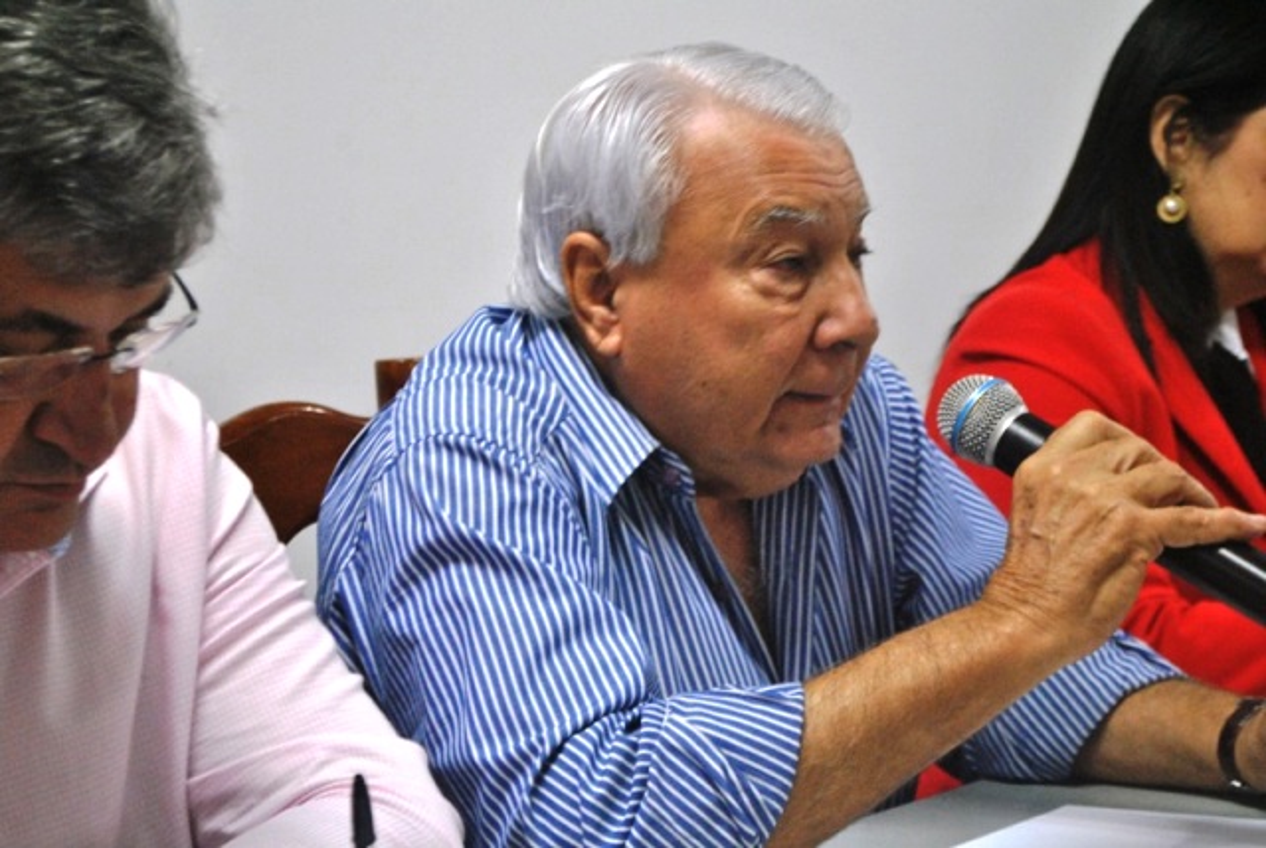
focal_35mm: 82
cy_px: 424
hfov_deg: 24.6
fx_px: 2906
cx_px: 633
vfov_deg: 16.6
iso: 720
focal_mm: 55
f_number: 5.6
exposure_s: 1/30
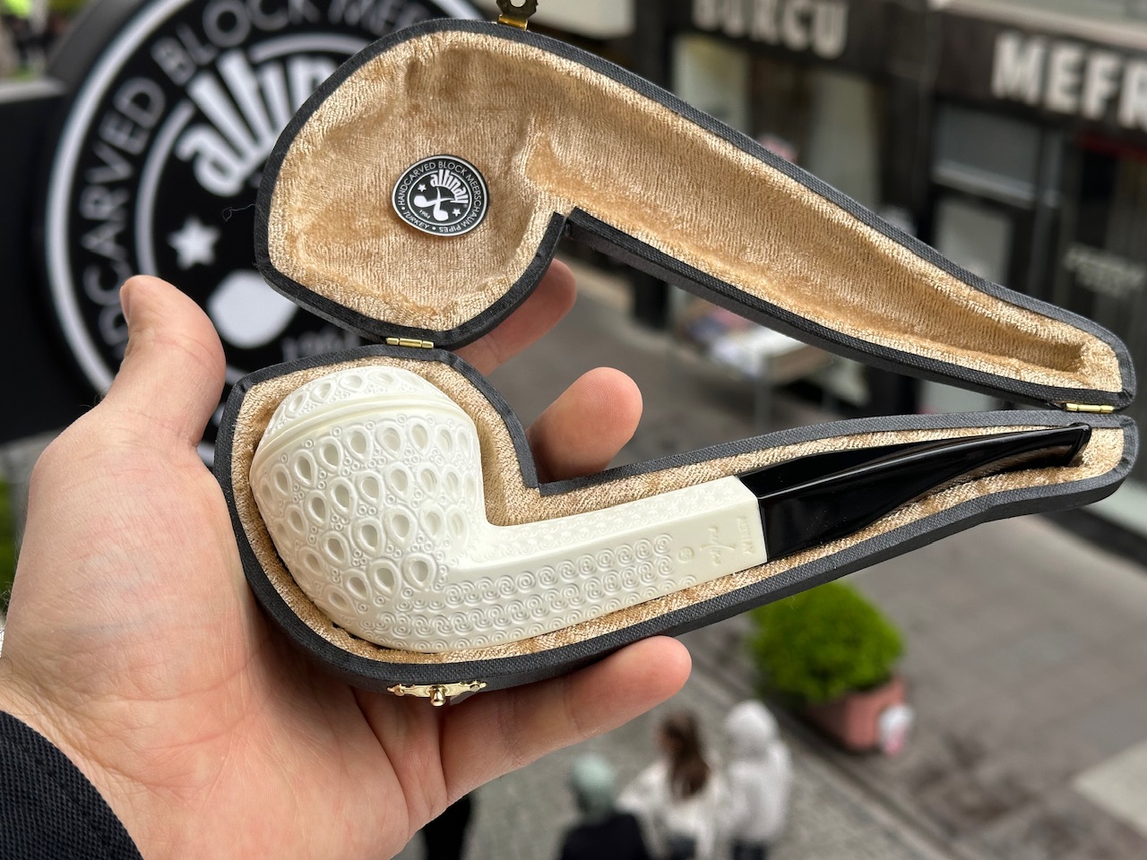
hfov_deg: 39.7
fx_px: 1590
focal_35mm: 48
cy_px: 430
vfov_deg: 30.3
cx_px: 574
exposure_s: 1/368
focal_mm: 6.86
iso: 64
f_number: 1.78
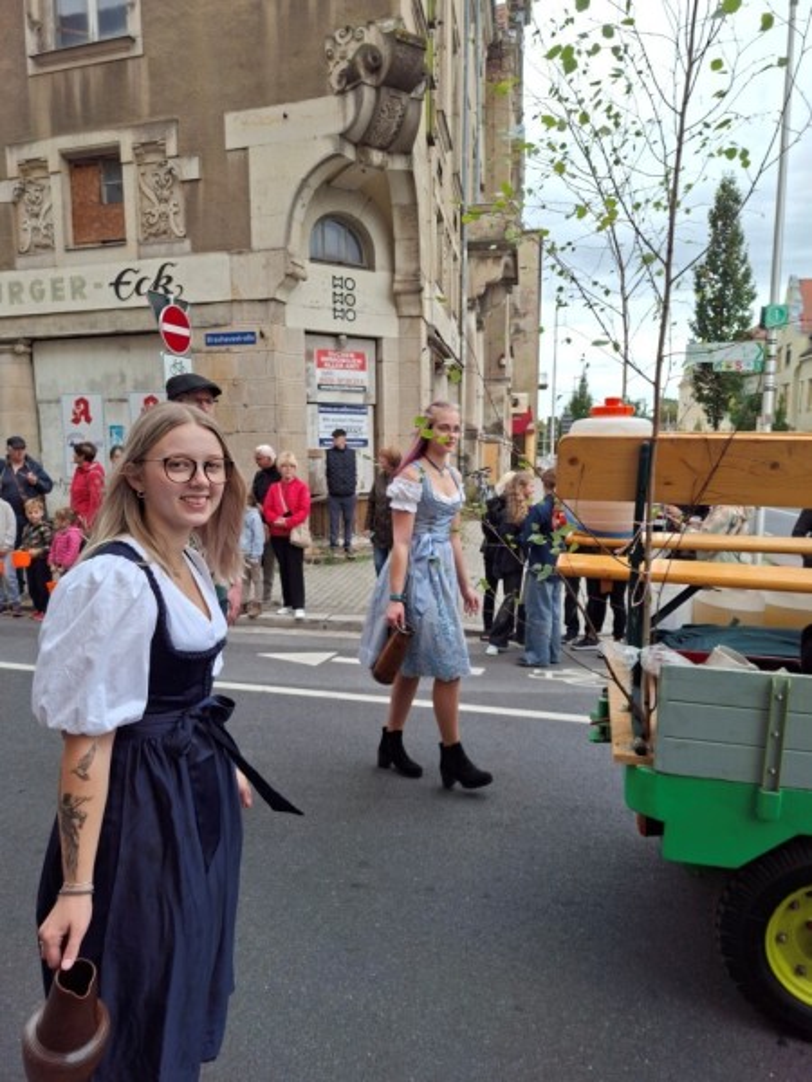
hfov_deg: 58.9
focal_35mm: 23
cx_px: 406
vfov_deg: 73.9
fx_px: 719
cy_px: 541
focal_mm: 5.54
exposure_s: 1/291
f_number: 1.8
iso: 50
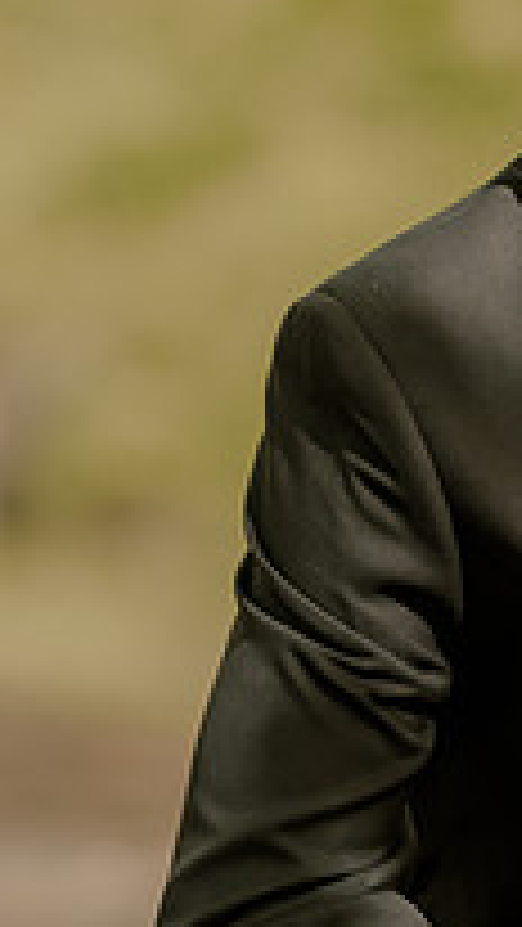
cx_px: 981
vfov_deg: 8.6
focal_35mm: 251
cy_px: 349
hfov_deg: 4.8
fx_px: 6171
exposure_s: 1/500
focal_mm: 85
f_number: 2
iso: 100
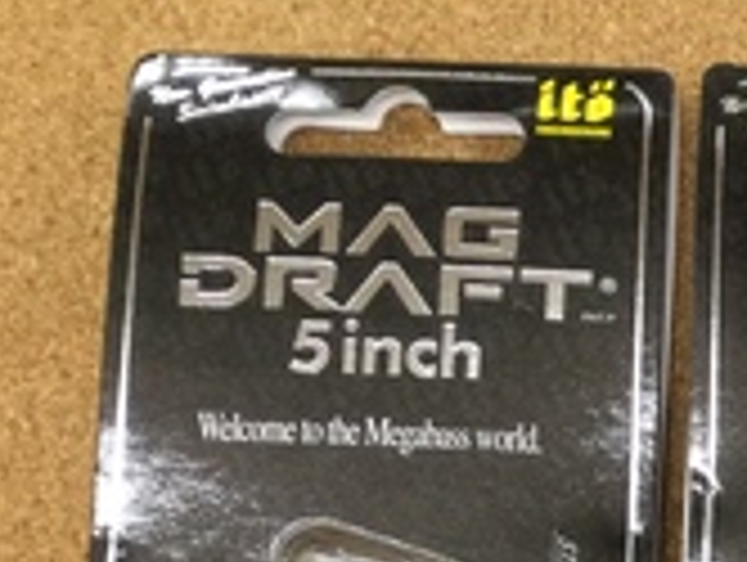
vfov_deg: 12.4
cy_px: 940
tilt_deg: -84.8
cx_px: 1242
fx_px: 2420
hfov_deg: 15.6
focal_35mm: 112
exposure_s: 1/30
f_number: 2.4
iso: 50
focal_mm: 3.3
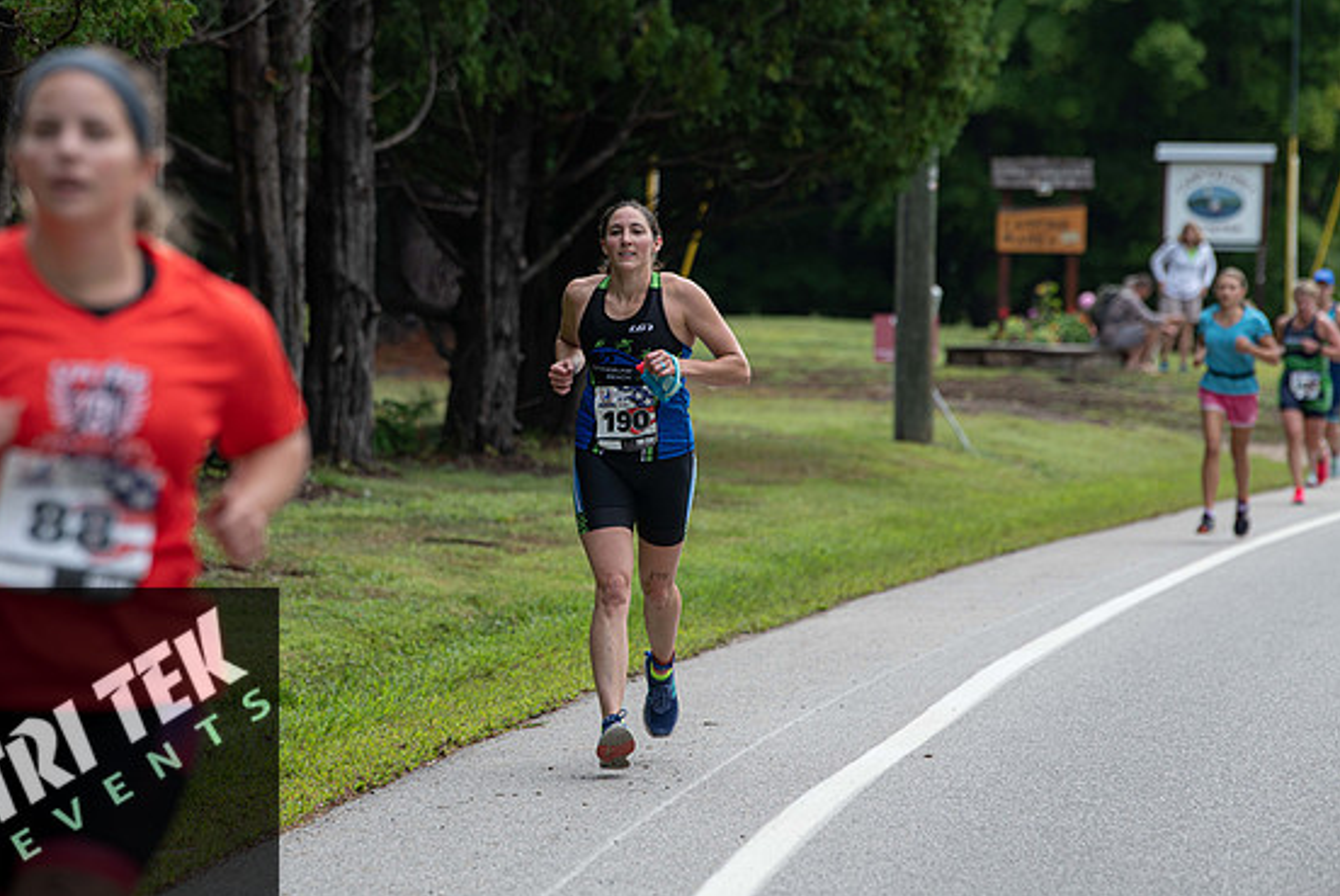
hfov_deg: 9.8
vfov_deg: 6.6
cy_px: 463
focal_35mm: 210
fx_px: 7823
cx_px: 638
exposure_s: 1/250
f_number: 5
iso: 200
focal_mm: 200
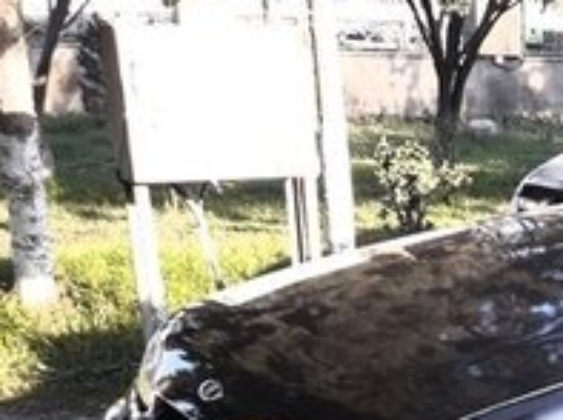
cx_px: 917
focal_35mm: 94
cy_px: 473
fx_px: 1526
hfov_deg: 17.9
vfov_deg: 15.2
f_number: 1.9
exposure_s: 1/216
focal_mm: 3.7
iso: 40
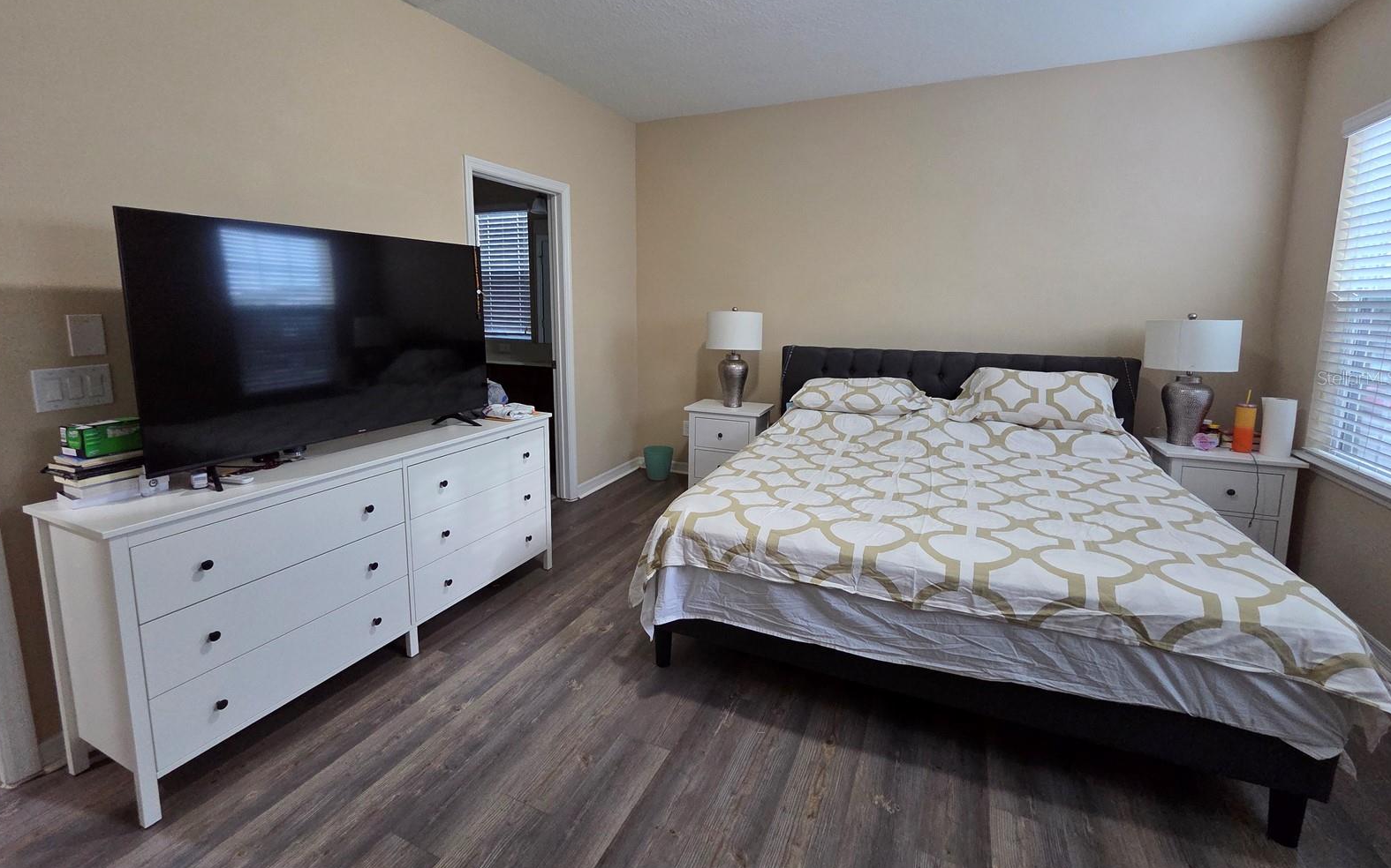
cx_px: 694
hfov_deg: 105.3
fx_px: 531
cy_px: 378
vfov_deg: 78.2
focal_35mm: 14
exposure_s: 1/60
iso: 400
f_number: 2.2
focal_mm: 2.2
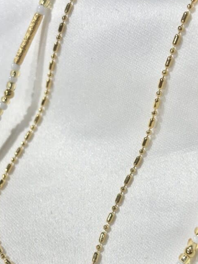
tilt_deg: -51.5
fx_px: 633
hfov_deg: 17.8
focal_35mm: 83
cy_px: 168
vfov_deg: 23.5
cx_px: 91
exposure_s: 1/377
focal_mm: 5.96
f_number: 1.6
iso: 32
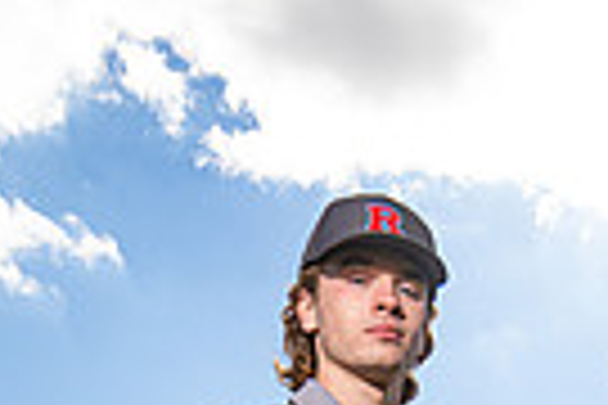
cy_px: 1004
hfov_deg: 25.1
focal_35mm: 80
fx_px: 1351
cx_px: 441
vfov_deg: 12.7
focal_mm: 24
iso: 100
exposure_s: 1/250
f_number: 6.3
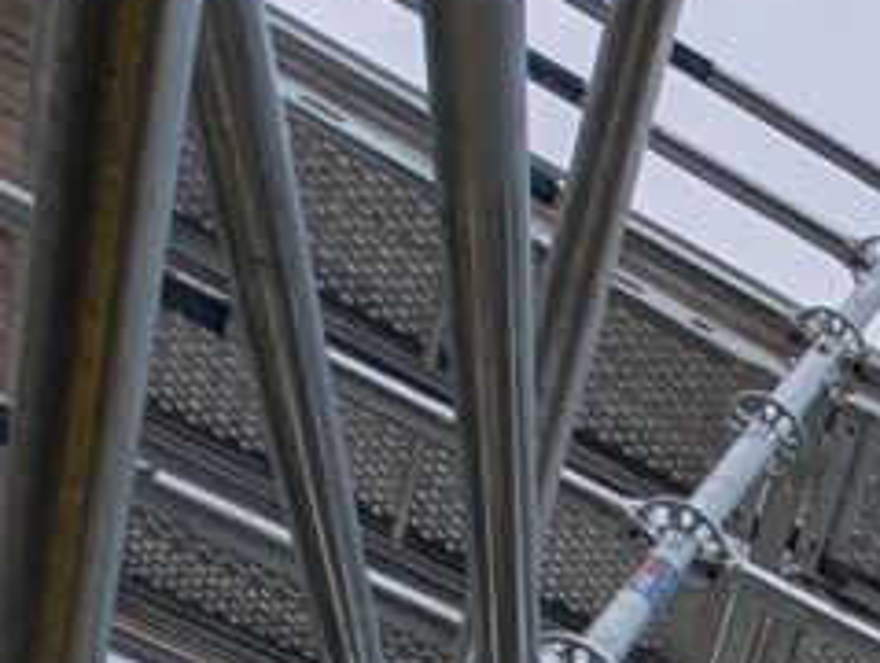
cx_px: 1797
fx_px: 1960
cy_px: 1604
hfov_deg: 17.4
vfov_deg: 13.6
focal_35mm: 77
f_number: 1.95
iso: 41
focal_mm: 2.23
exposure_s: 1/377
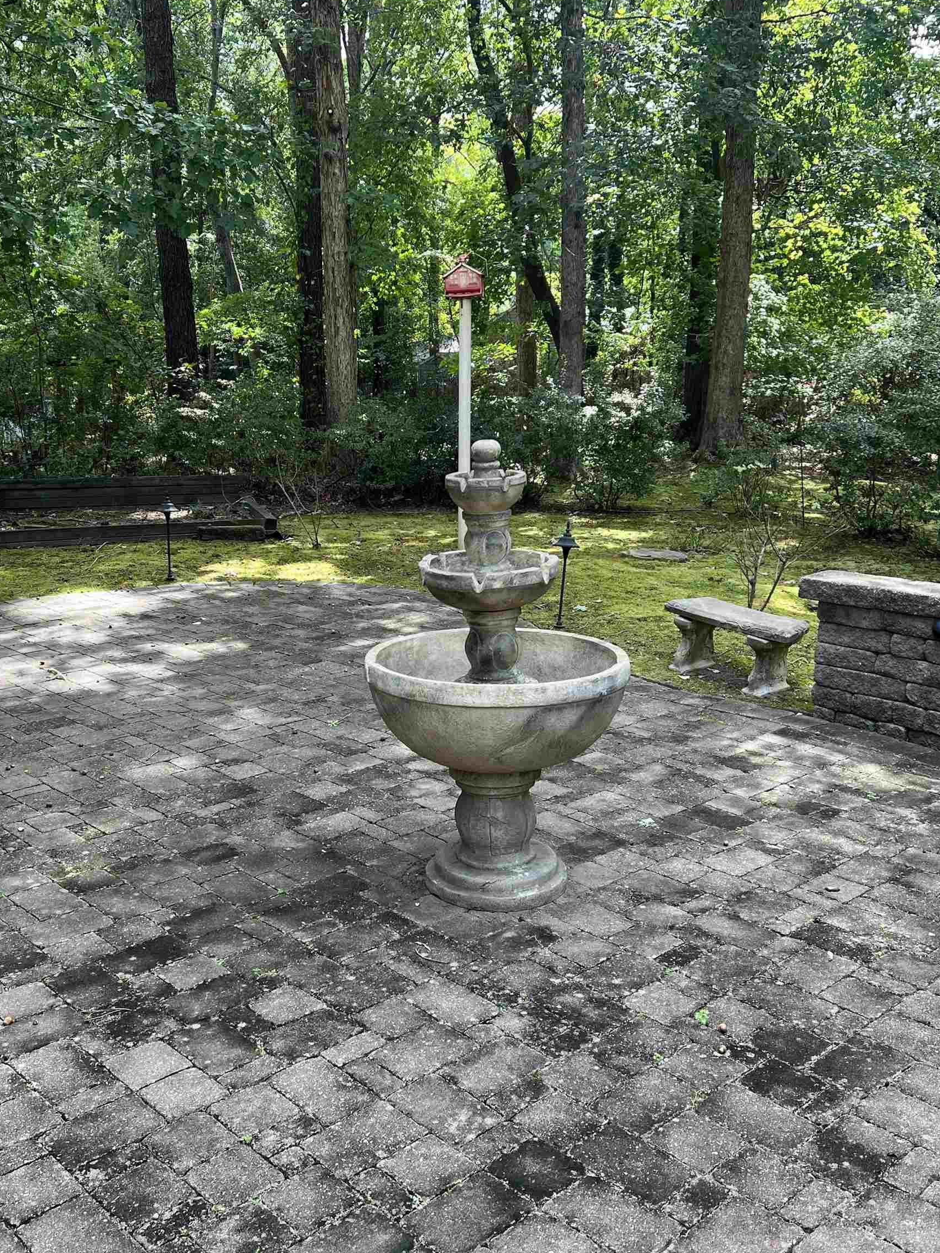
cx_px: 410
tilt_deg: -13.9
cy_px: 625
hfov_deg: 40.6
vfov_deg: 52.6
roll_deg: +1.5
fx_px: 1267
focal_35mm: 35
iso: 50
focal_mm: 5.7
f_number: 1.5
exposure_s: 1/206
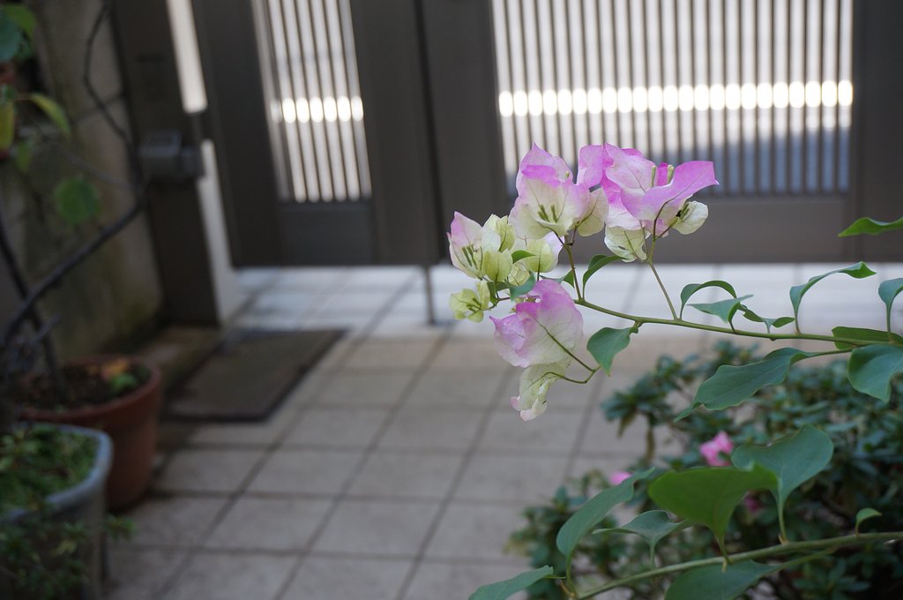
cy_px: 300
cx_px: 452
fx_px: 1390
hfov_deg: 36.0
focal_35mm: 56
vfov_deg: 24.3
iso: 250
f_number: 5.6
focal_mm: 37
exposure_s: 1/60
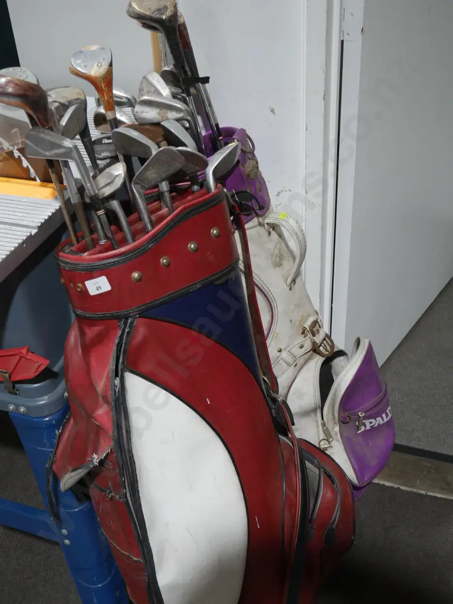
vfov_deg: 44.8
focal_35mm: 42
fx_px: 733
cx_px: 226
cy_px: 302
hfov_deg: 34.3
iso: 400
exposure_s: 1/60
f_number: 4.6
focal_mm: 21
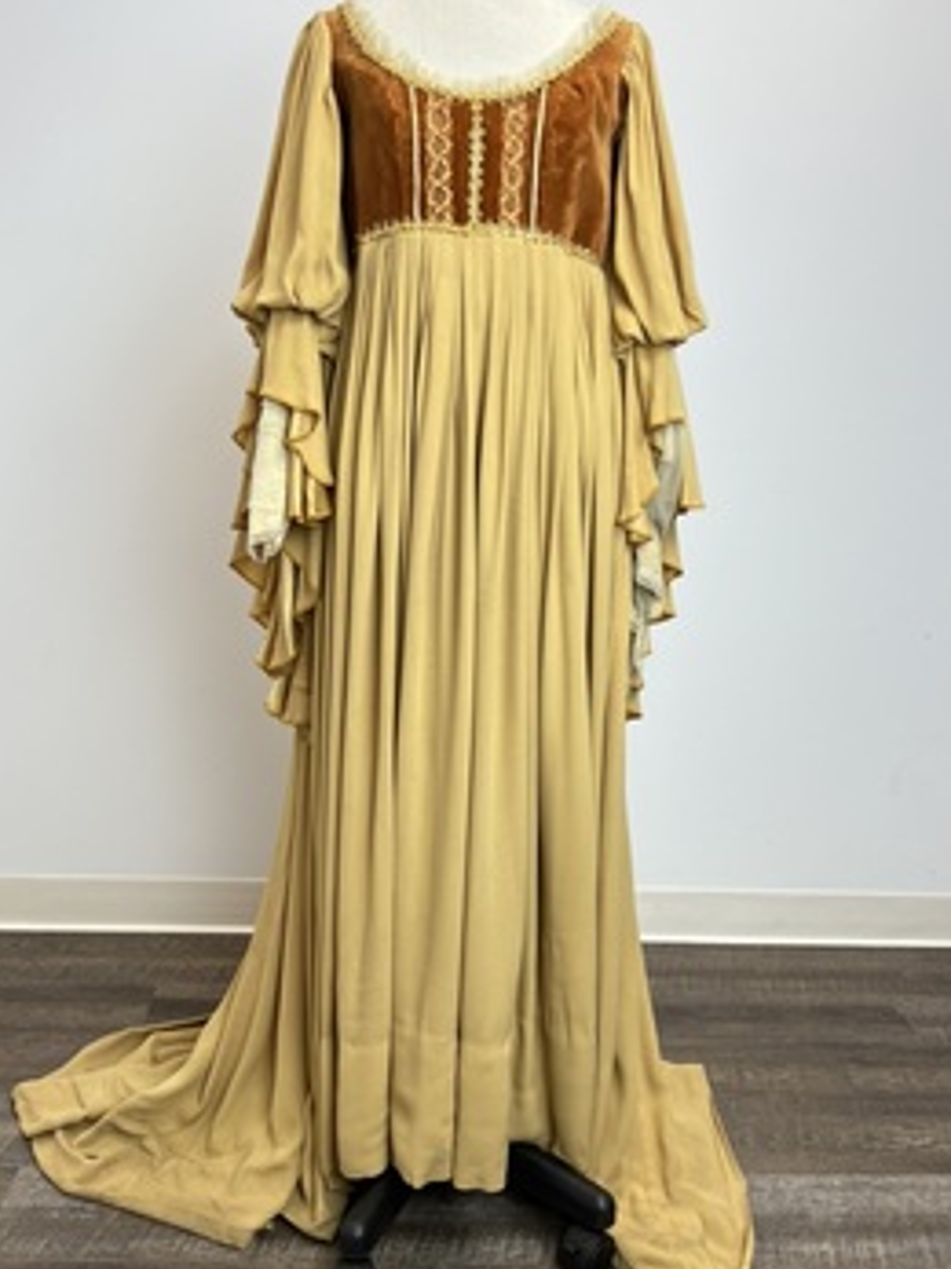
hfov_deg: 46.7
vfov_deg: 60.0
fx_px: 1100
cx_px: 432
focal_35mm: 30
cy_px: 640
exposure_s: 1/134
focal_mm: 5.7
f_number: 1.5
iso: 50
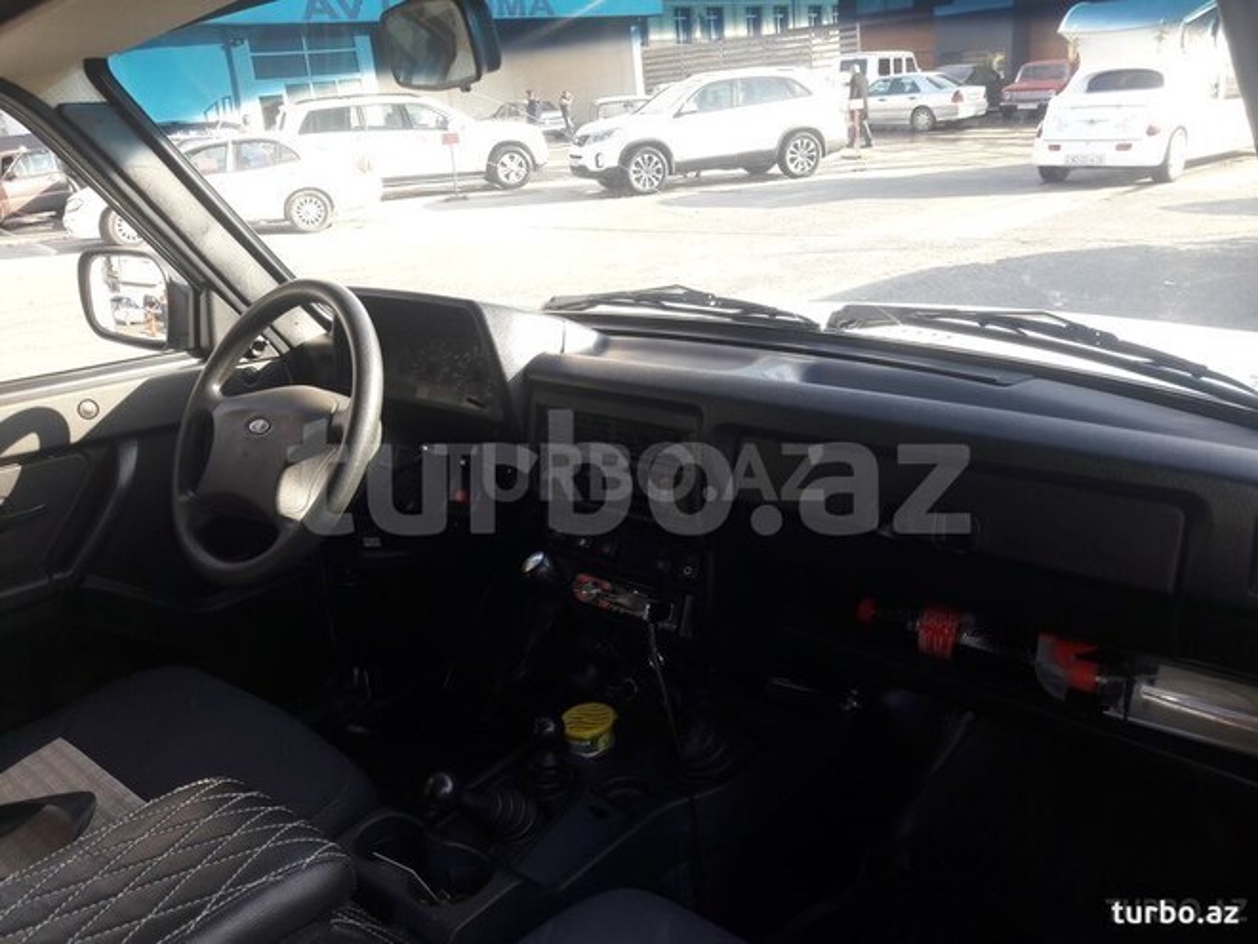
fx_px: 1018
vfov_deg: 49.7
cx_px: 629
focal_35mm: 28
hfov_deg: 63.4
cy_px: 472
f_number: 1.9
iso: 40
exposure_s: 1/126
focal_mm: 3.7
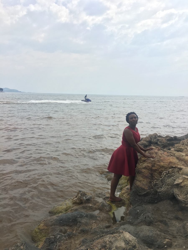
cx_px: 94
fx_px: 210
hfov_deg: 48.2
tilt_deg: -7.4
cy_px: 125
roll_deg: -1.9
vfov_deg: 61.7
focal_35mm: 29
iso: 25
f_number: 2.2
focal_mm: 4.15
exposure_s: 1/1026
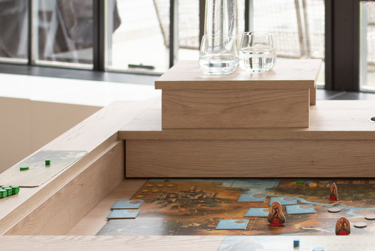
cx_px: 289
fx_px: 1011
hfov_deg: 20.8
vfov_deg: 14.1
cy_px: 161
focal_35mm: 97
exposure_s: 1/500
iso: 400
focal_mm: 40
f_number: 4.5
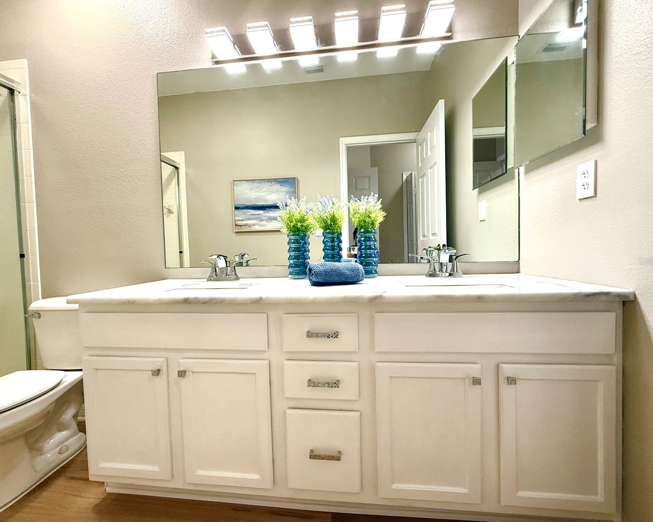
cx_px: 322
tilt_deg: -2.1
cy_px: 261
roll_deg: +1.4
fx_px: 290
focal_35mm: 15
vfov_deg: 84.0
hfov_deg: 96.8
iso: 250
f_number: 2.2
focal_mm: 2.22
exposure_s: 1/120
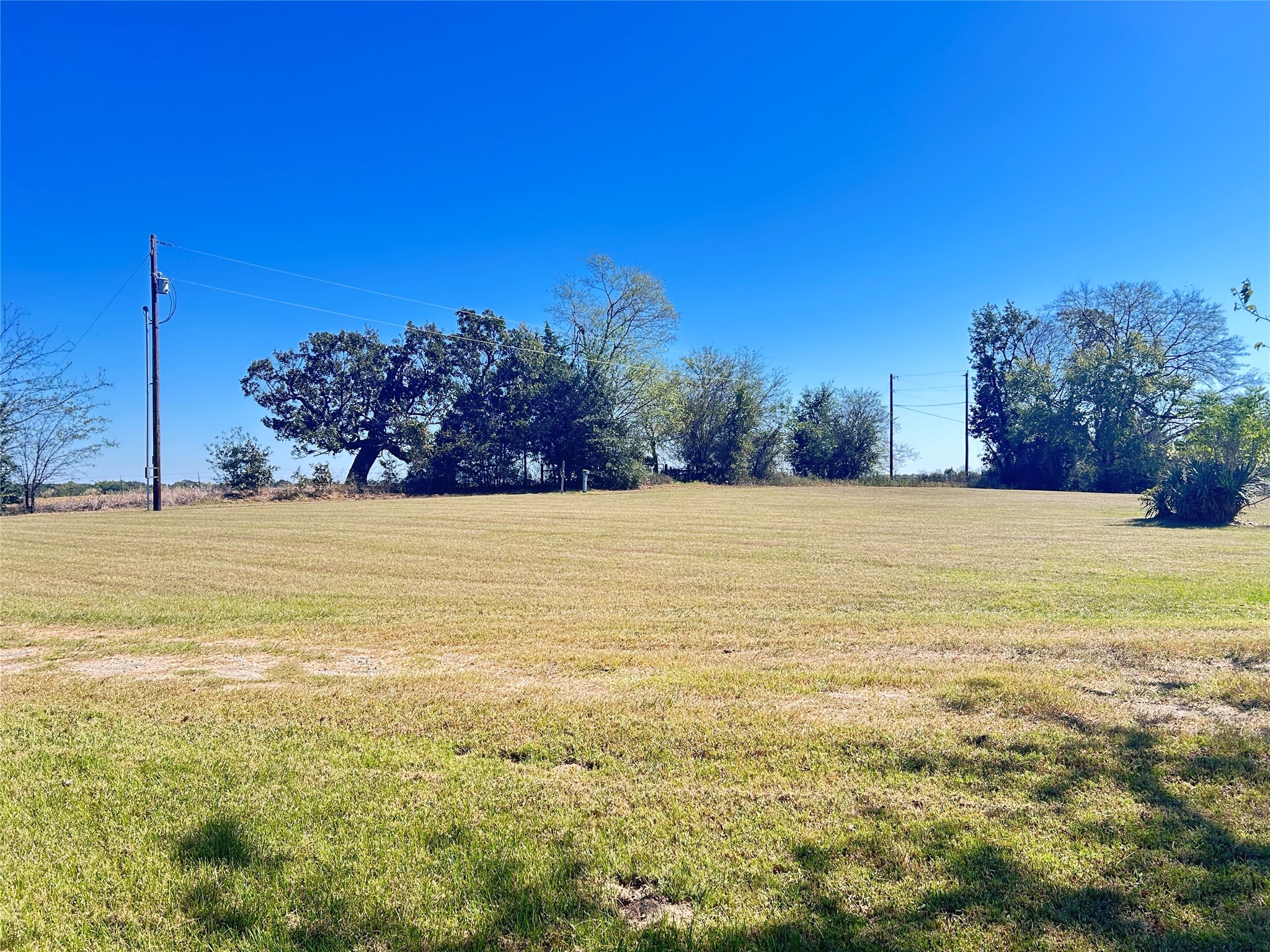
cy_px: 476
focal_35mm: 26
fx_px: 954
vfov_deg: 53.1
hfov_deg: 67.3
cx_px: 635
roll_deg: +1.2
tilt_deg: +2.1
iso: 50
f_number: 1.5
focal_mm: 5.7
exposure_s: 1/1009
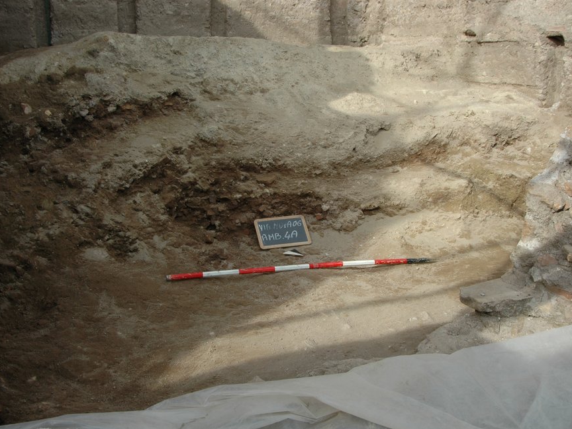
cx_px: 287
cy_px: 219
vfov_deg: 36.0
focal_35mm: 40
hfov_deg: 46.8
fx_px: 661
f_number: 8
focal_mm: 24
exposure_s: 1/250
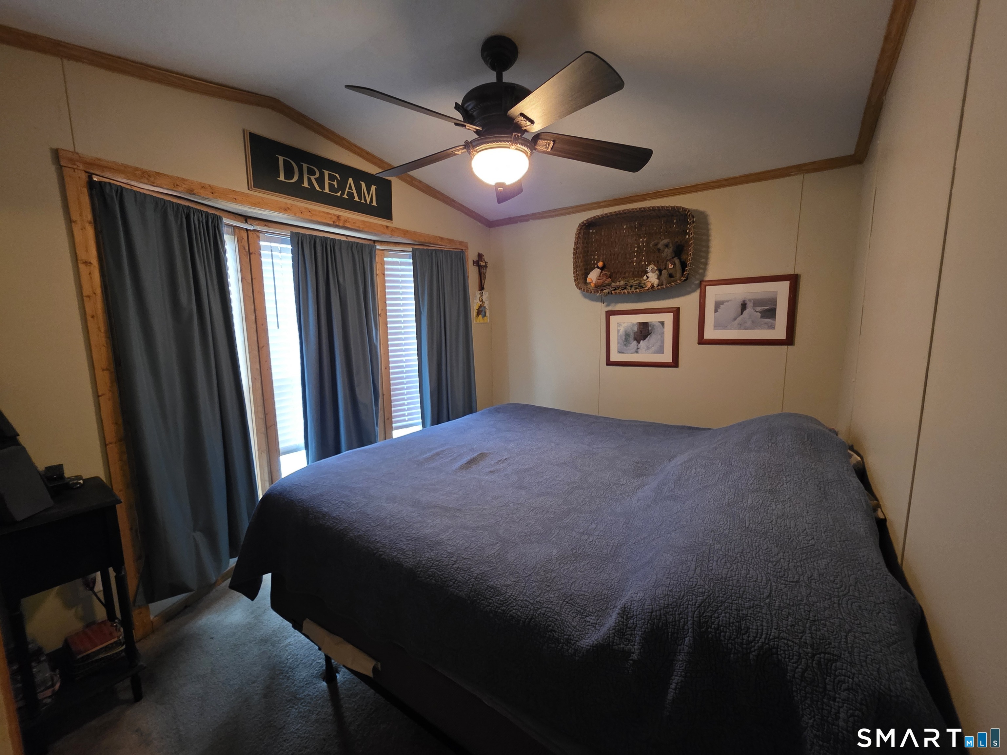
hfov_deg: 106.2
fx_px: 378
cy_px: 378
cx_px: 504
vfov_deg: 89.9
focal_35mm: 13
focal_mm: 2.2
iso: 800
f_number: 1.9
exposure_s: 1/60
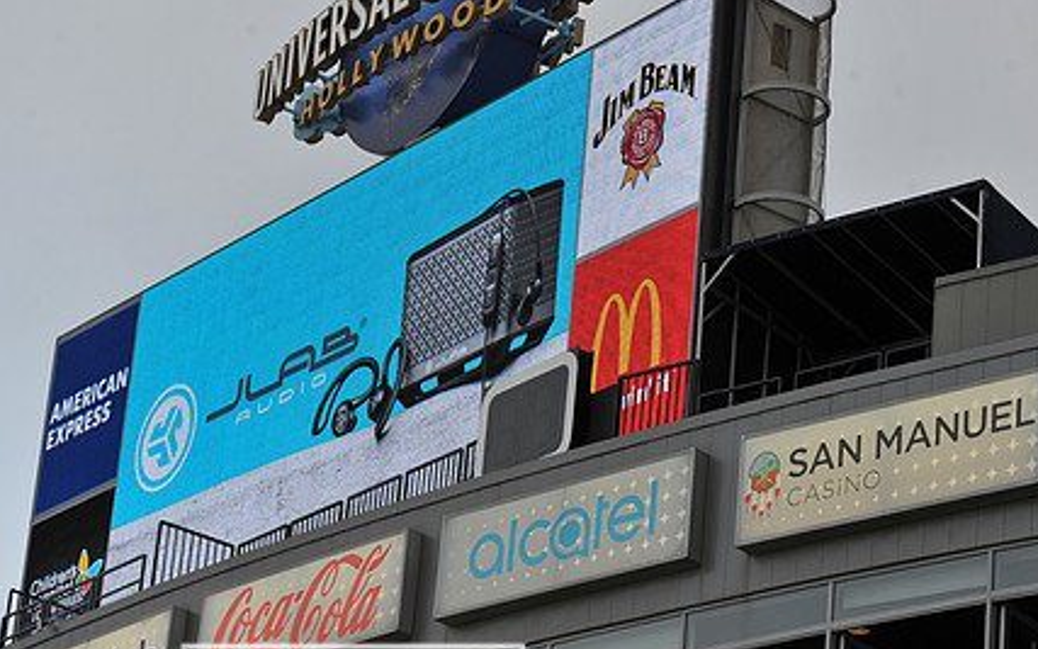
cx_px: 352
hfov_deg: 14.8
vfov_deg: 9.3
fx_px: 3989
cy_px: 311
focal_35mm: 141
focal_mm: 102
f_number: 7.1
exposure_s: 1/200
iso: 400
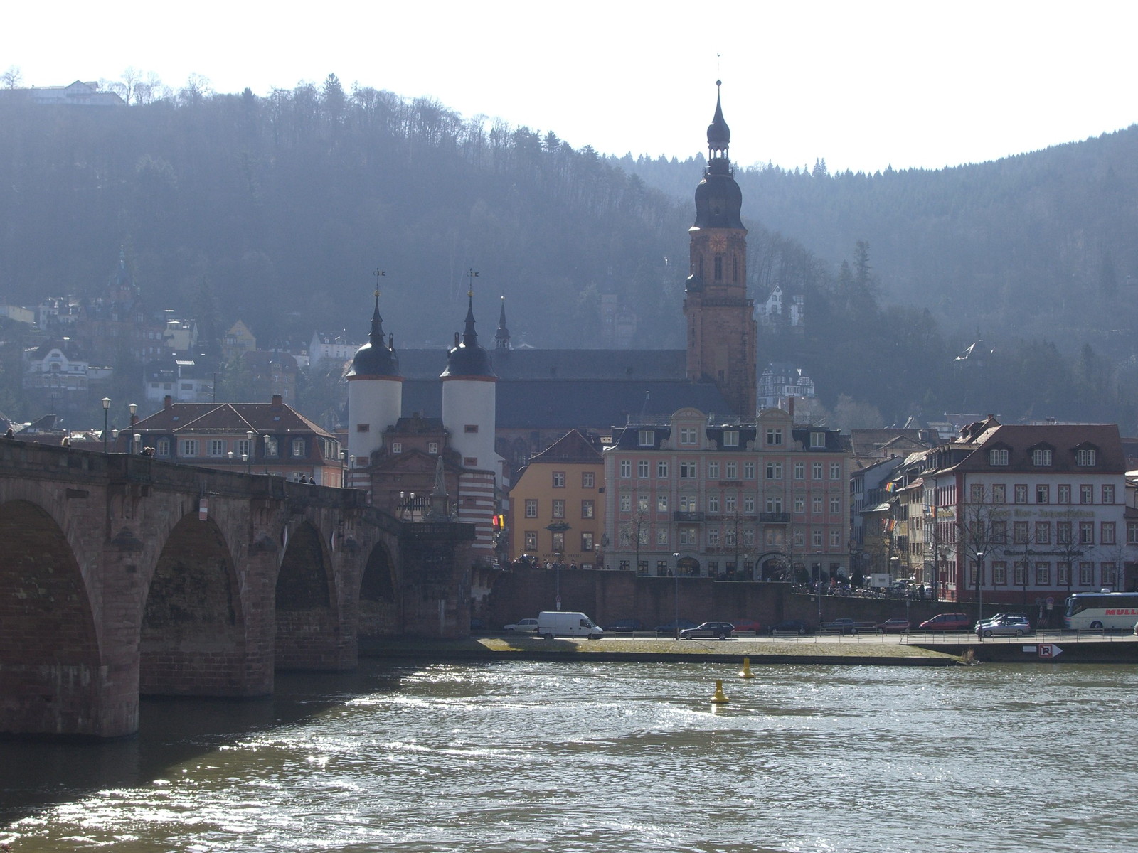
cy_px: 426
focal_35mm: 68
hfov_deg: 28.6
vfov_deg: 21.6
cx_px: 569
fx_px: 2235
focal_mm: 14.2
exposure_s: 1/320
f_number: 5.6
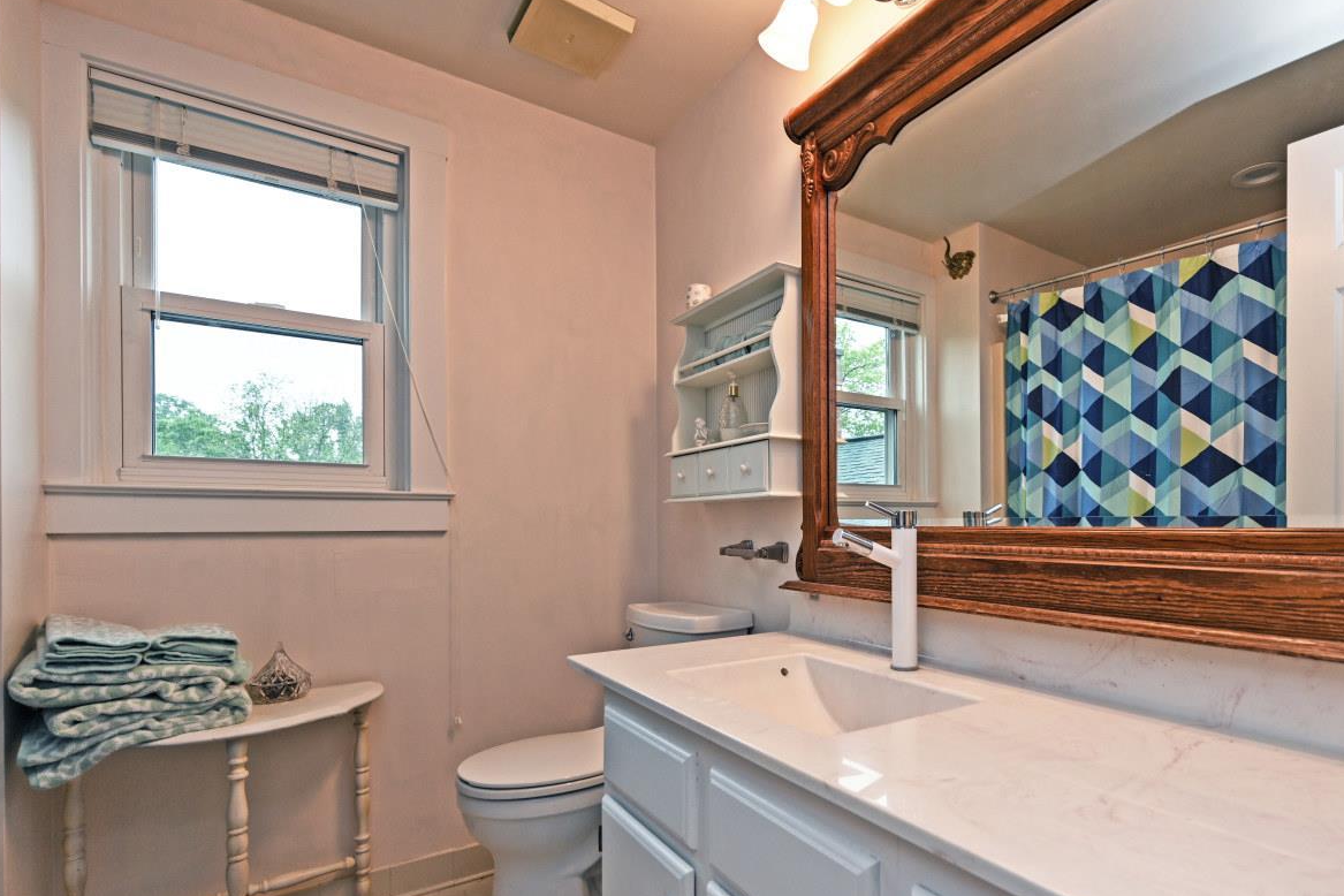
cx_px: 812
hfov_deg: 88.8
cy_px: 526
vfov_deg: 66.9
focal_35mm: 18
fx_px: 672
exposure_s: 1/100
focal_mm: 14
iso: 200
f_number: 5
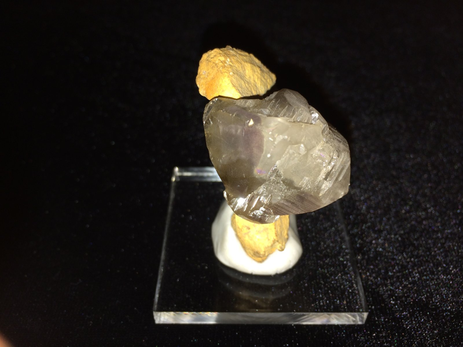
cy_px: 174
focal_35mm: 30
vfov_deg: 46.8
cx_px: 232
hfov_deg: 60.0
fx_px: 401
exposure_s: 1/183
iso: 32
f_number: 2.2
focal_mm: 4.12
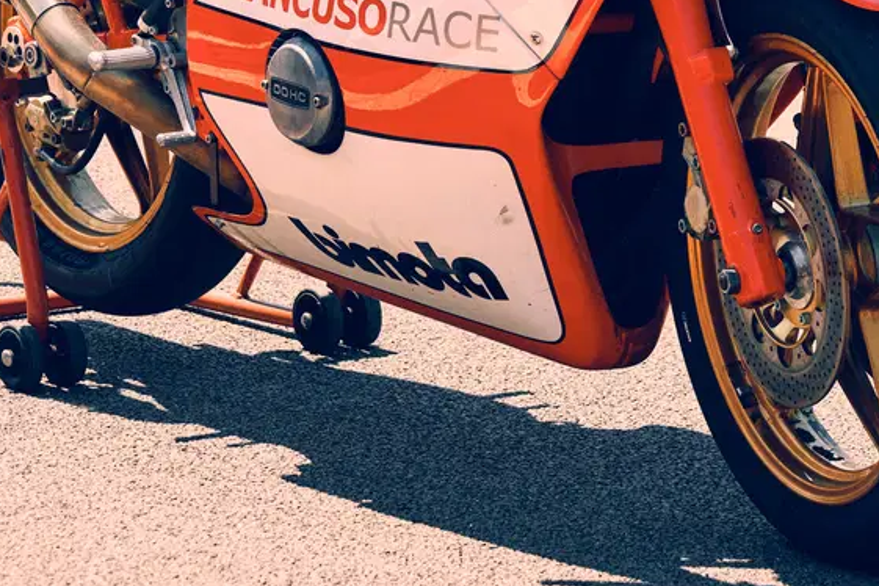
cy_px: -2
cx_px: 541
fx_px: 6421
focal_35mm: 263
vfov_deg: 5.2
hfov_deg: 7.8
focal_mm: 81.9
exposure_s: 1/500
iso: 200
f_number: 5
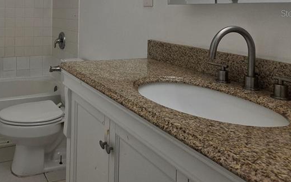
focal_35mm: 32
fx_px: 254
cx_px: 68
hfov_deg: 56.3
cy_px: 13
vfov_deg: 36.6
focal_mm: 2.2
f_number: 1.9
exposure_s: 1/120
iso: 80
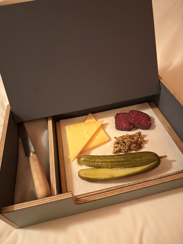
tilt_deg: -57.1
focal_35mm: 24
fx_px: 169
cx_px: 92
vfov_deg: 71.6
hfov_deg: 56.8
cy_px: 122
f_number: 1.78
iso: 400
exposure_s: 1/25
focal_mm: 6.76
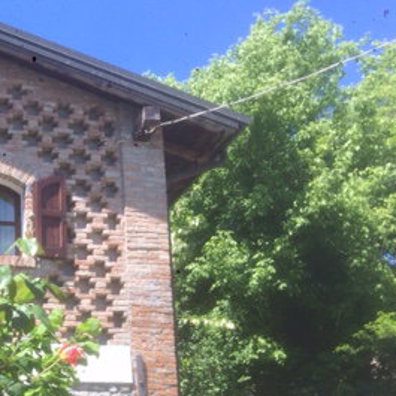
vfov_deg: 27.0
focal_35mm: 62
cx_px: -60
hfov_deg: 25.3
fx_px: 802
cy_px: 332
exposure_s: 1/672
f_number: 2.2
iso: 32
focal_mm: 4.15
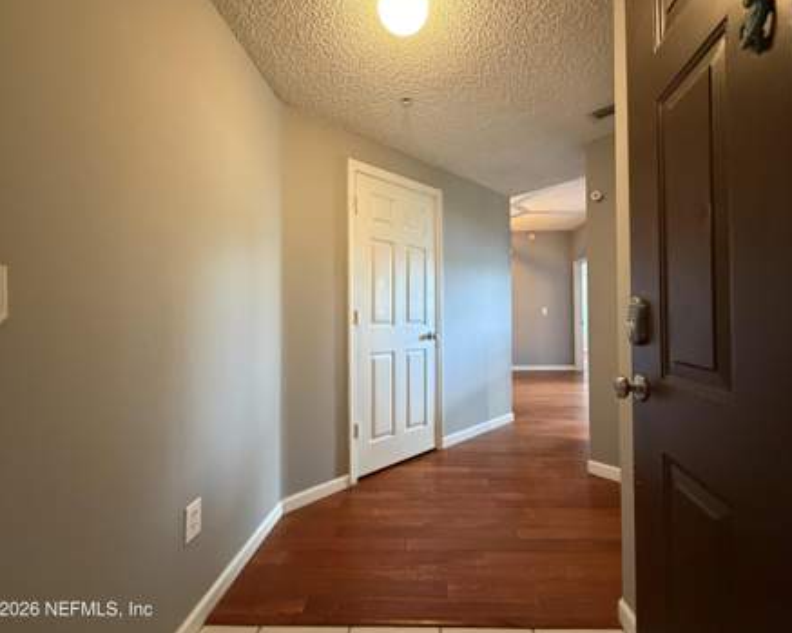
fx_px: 351
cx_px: 419
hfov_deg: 96.7
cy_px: 311
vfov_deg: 84.0
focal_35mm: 15
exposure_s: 1/60
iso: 800
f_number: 2.2
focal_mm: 2.22
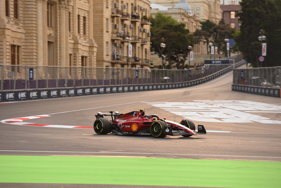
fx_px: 1015
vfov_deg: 10.6
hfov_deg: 15.8
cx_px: 140
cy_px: 94
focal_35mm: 130
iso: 250
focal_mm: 130
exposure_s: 1/400
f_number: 3.2
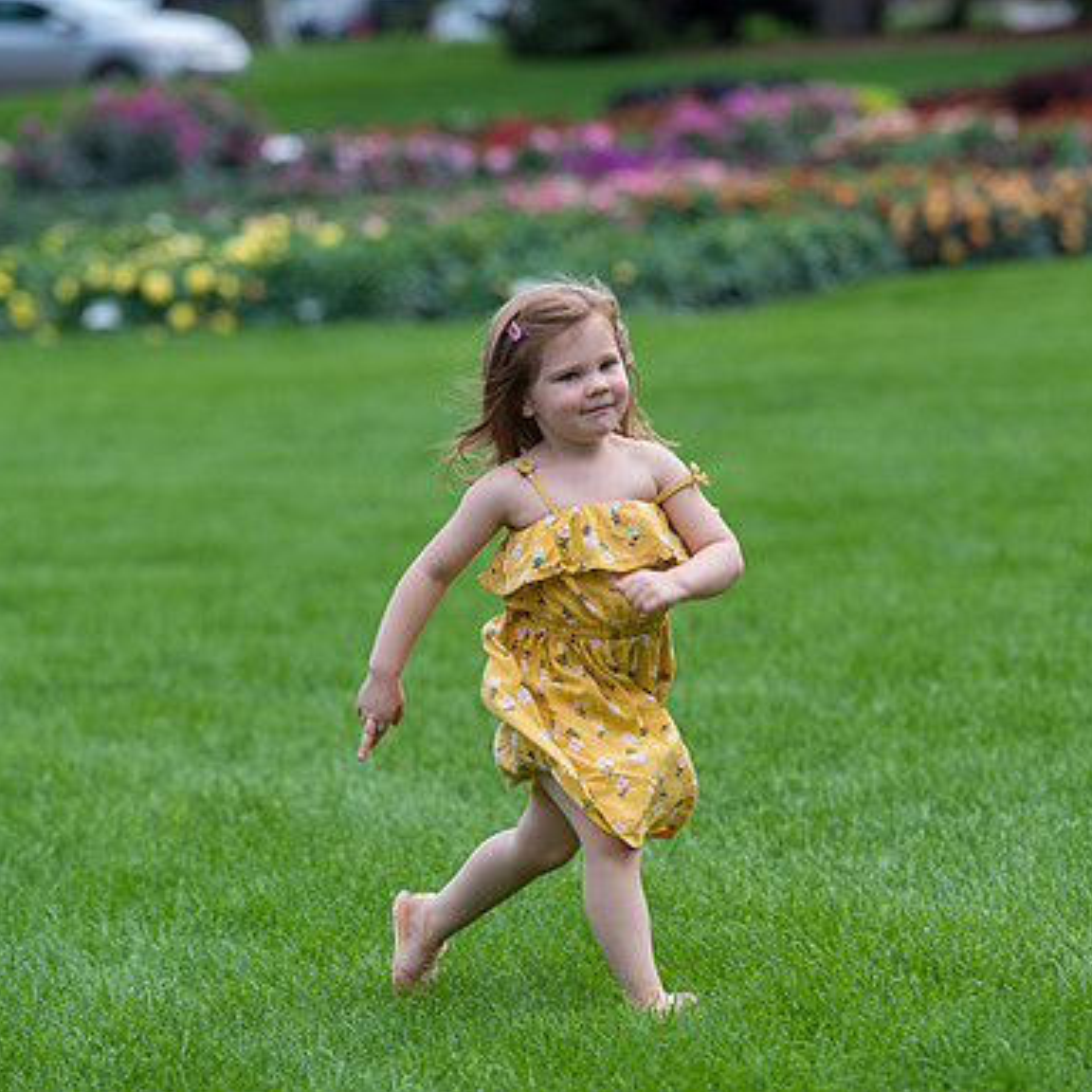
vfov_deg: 7.6
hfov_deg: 7.6
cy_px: 547
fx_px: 8244
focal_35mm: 231
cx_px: 569
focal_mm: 180
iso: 200
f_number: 5
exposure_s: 1/320
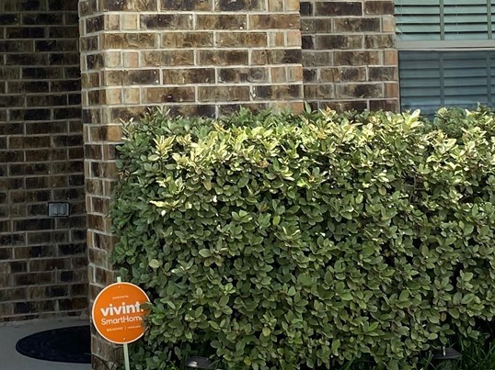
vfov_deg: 14.8
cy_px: 66
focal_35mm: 99
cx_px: 140
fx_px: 1415
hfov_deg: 19.7
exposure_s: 1/2141
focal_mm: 4.25
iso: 32
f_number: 1.8
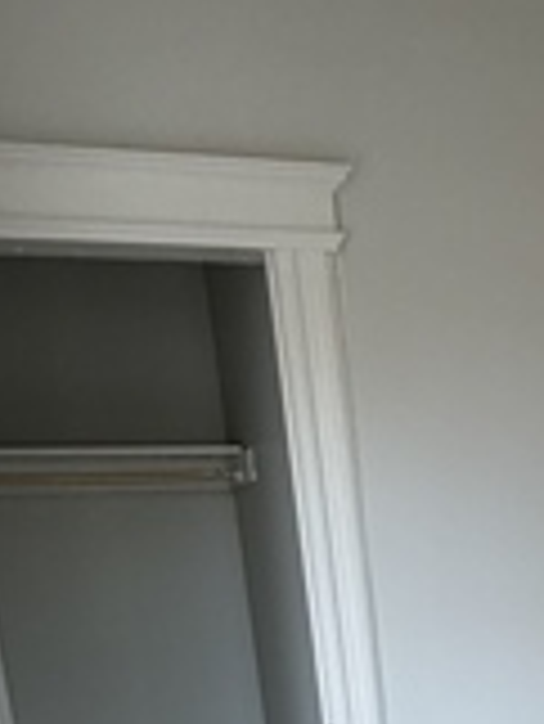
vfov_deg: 28.6
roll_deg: +3.8
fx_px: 1214
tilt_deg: -14.8
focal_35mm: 58
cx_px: 607
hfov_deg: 23.6
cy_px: 879
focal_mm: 2.22
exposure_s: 1/121
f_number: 2.2
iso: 125
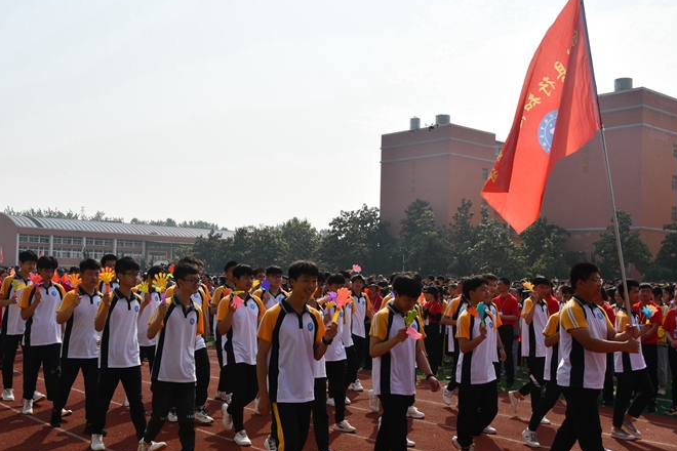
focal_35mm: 40
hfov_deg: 48.4
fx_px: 752
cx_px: 326
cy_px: 245
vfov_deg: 33.4
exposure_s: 1/400
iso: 100
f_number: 10
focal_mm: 22
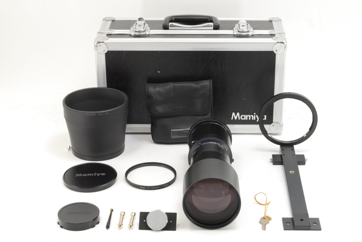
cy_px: 121
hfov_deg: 26.0
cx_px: 181
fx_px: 785
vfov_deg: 17.5
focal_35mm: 78
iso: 800
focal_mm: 52
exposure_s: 1/125
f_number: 18
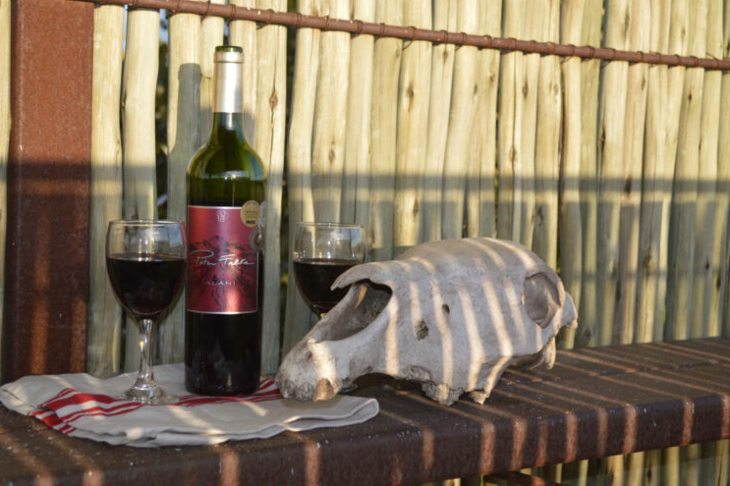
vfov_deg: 21.9
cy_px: 245
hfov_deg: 32.4
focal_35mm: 62
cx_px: 365
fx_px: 1257
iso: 100
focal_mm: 40
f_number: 5.3
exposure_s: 1/125
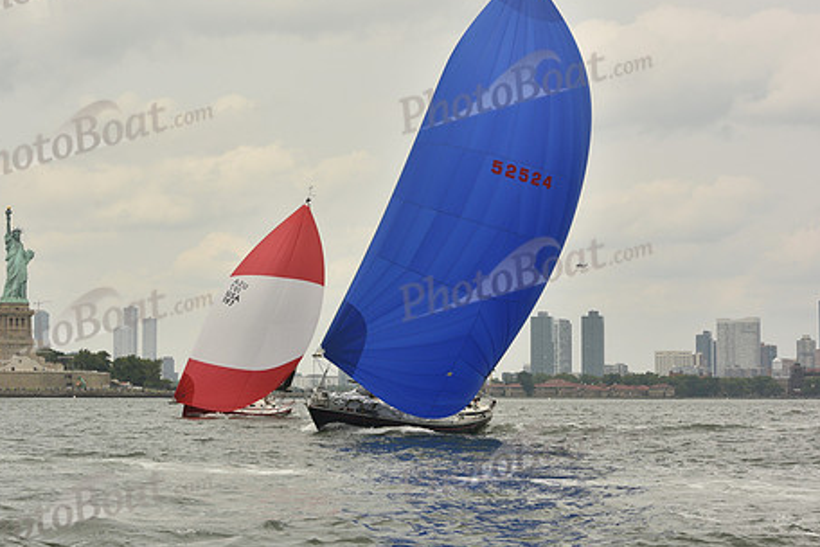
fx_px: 2027
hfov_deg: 22.8
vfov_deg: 15.3
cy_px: 206
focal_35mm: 89
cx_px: 308
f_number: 10
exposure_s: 1/640
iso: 250
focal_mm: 70
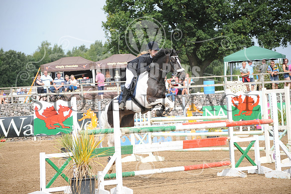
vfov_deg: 9.5
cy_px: 97
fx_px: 1171
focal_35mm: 145
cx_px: 146
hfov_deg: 14.2
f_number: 5.6
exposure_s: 1/1000
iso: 320
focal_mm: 145
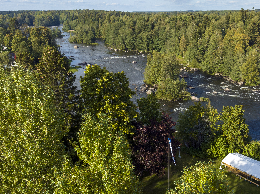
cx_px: 157
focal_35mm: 35
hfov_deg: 52.3
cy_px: 112
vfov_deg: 40.6
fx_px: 263
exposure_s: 1/160
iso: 100
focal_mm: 12.29
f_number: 7.1
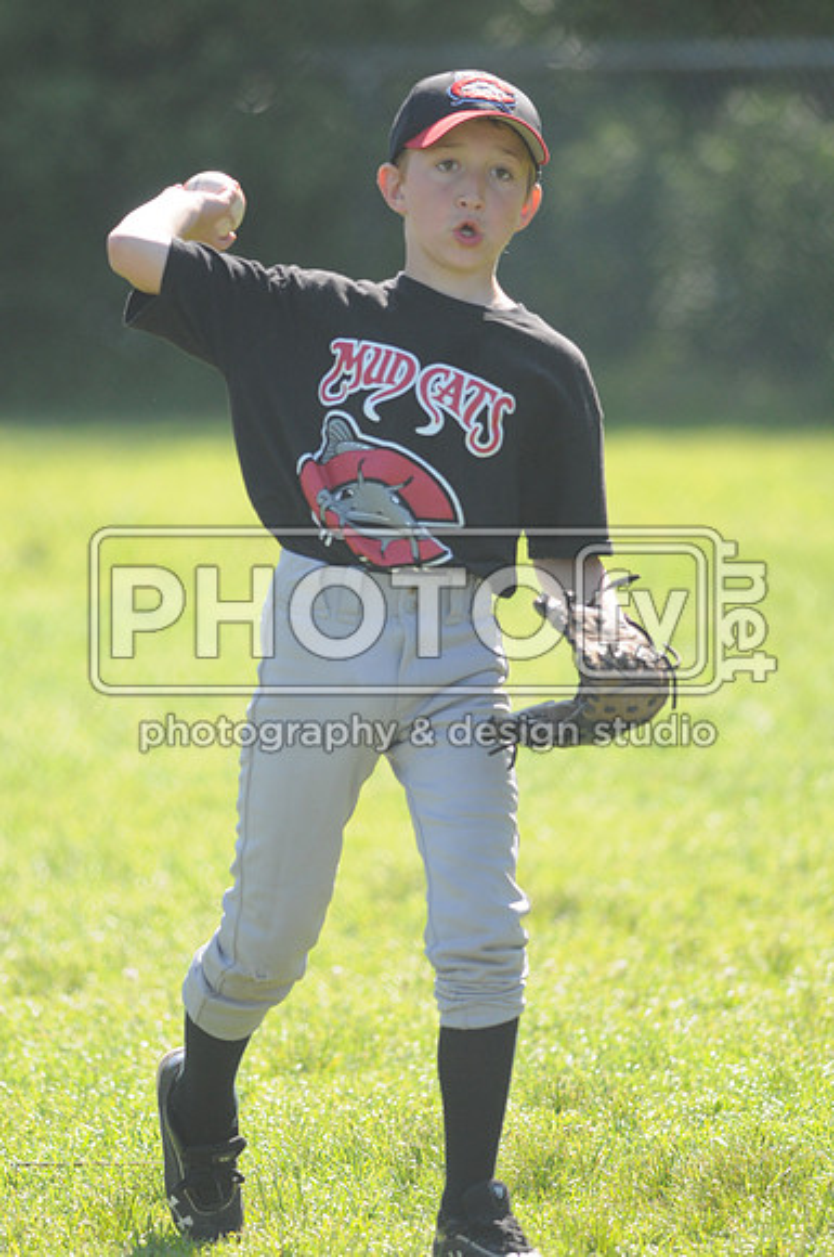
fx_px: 15683
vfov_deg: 4.6
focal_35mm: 450
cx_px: 417
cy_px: 628
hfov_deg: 3.0
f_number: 4
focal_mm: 300
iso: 400
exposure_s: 1/1000
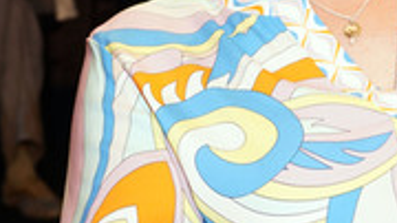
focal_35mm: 84
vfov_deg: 13.6
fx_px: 884
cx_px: 354
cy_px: -102
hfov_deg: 24.6
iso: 1600
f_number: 4.5
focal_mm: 32
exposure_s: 1/125
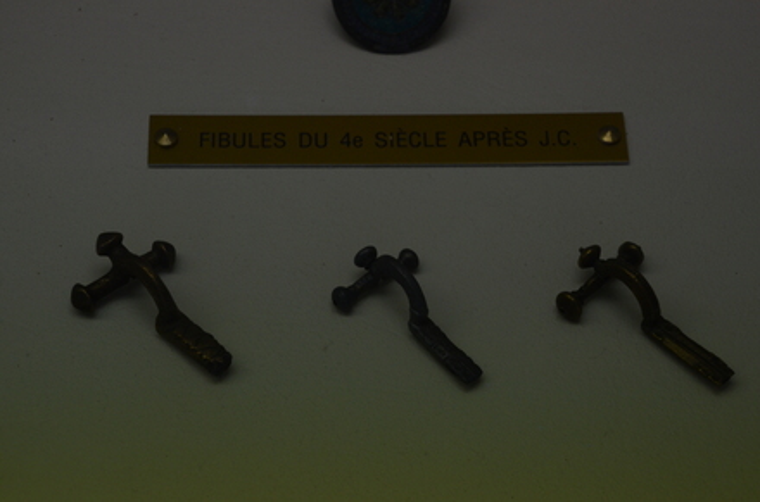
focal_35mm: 93
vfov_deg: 14.6
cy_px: 251
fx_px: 1958
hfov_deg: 22.0
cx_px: 380
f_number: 5.3
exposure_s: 1/500
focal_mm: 62
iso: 1000
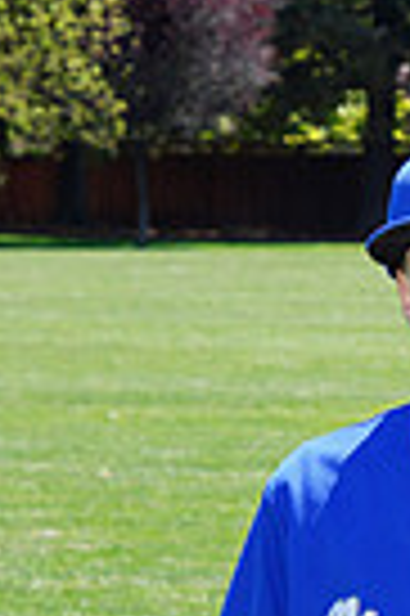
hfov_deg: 4.6
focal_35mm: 297
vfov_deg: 6.9
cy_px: 877
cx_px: 579
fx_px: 5086
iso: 160
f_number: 9
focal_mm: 70
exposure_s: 1/200
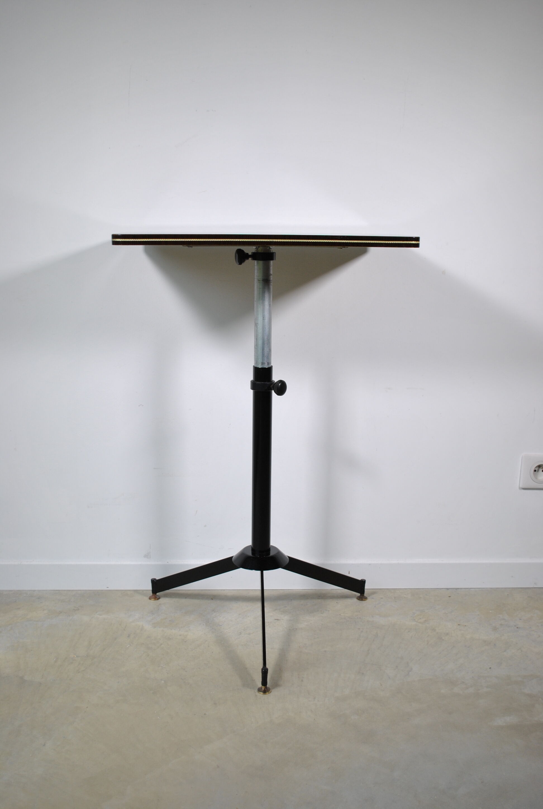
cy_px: 404
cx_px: 272
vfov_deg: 49.5
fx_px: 878
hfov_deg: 34.4
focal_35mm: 39
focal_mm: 26
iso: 200
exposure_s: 1/60
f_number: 5
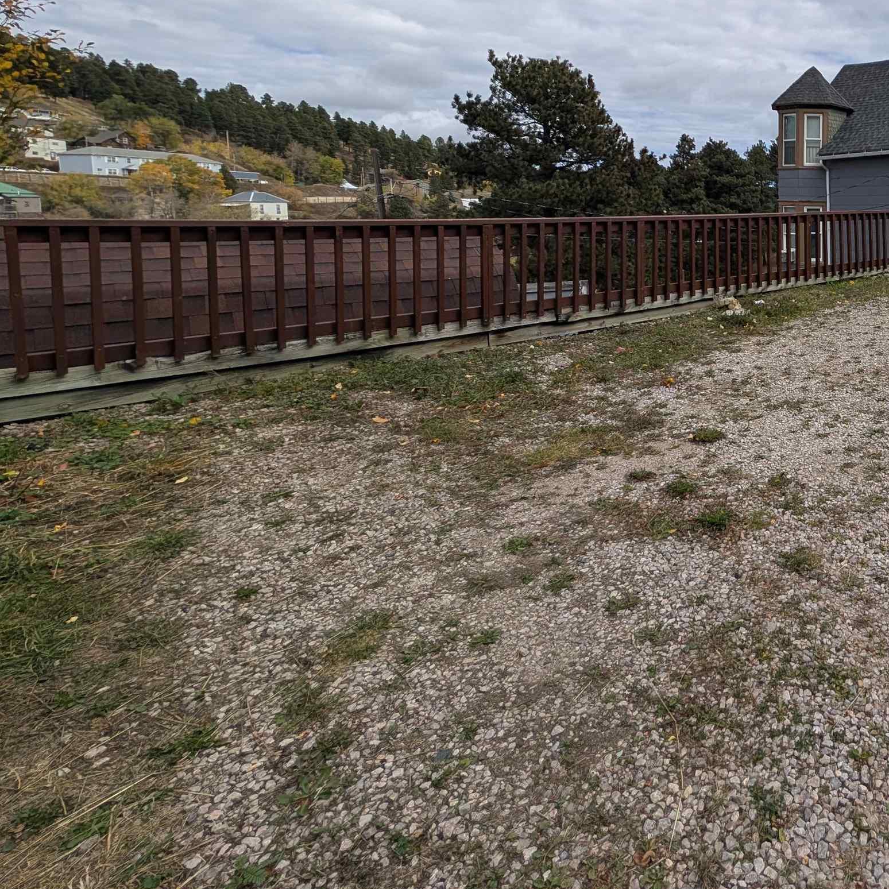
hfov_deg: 57.4
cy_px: 253
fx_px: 610
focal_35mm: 21
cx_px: 860
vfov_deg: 68.7
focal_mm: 2.02
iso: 53
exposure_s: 1/3247
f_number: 1.7
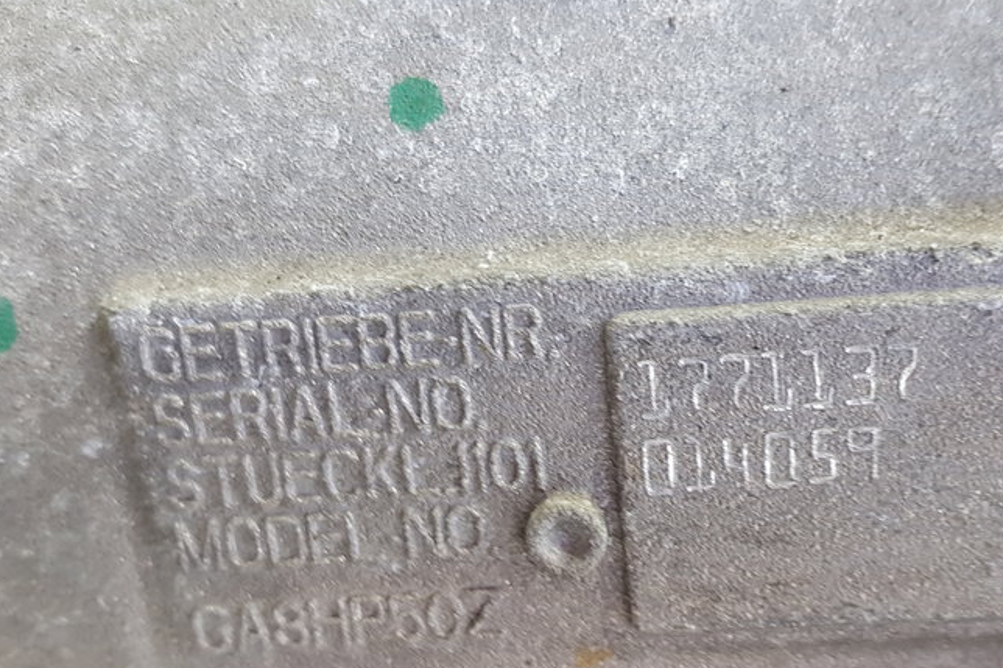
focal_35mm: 43
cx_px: 663
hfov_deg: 44.8
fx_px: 1198
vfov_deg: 30.7
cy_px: 492
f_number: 1.7
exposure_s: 1/50
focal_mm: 4.2
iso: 80
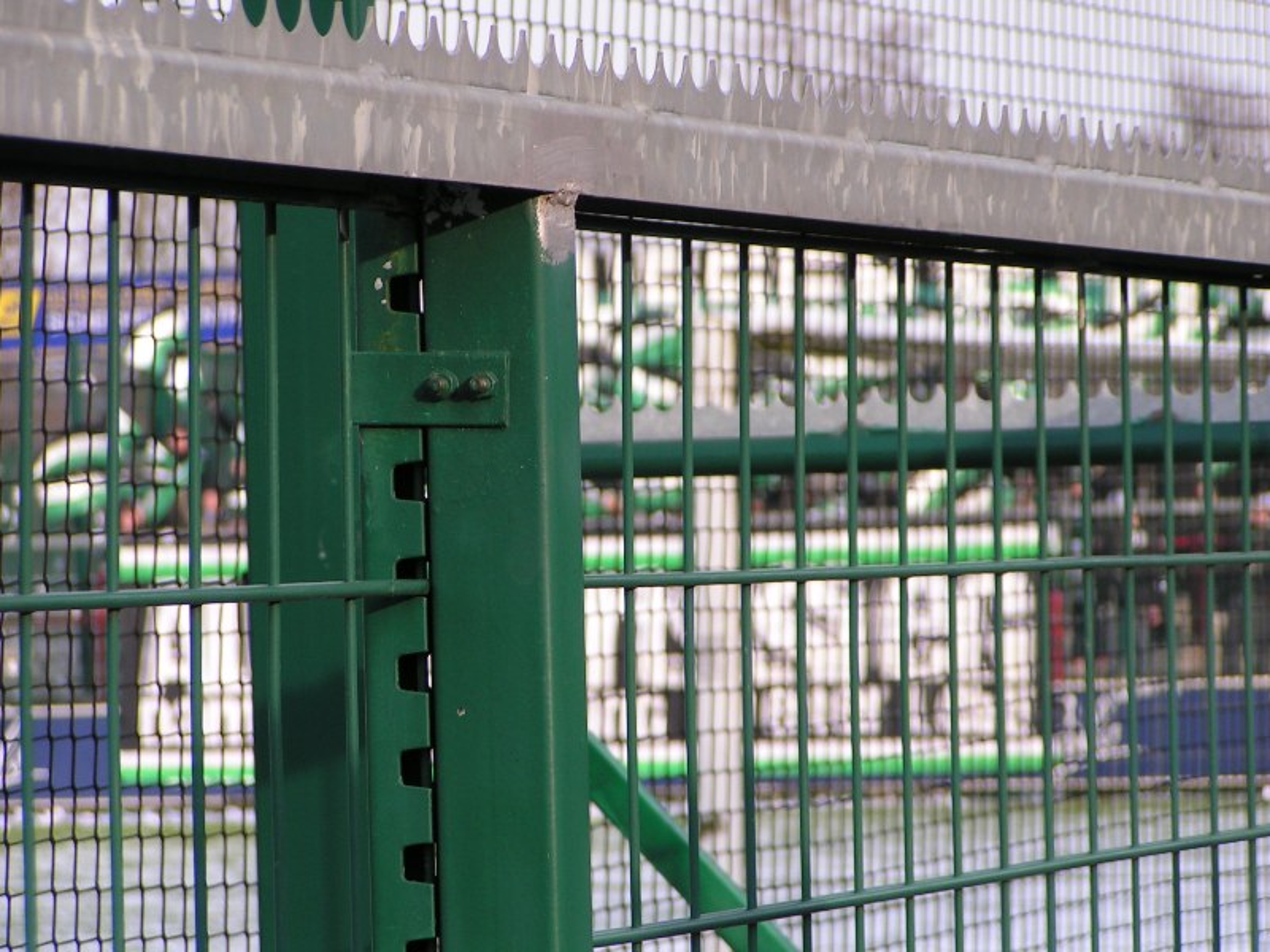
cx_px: 635
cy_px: 476
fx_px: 7228
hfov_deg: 10.0
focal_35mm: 197
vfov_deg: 7.5
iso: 50
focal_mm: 30.1
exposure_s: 1/200
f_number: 4
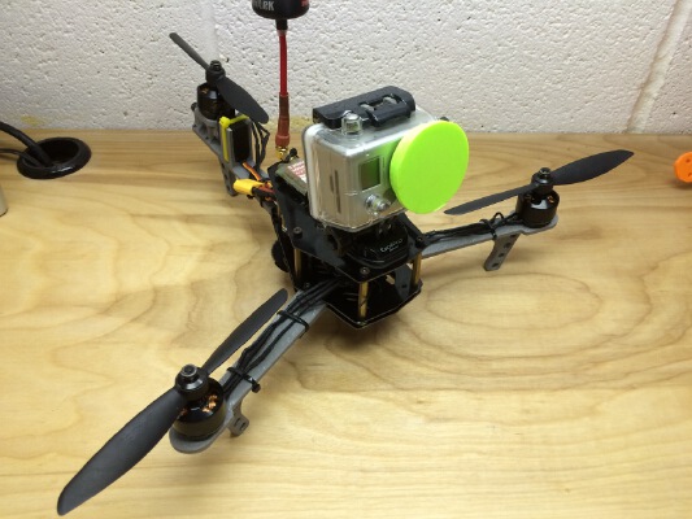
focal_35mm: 29
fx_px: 580
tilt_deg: -45.0
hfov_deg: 61.6
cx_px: 346
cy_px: 260
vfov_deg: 48.2
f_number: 2.2
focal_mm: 4.15
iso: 40
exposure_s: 1/30
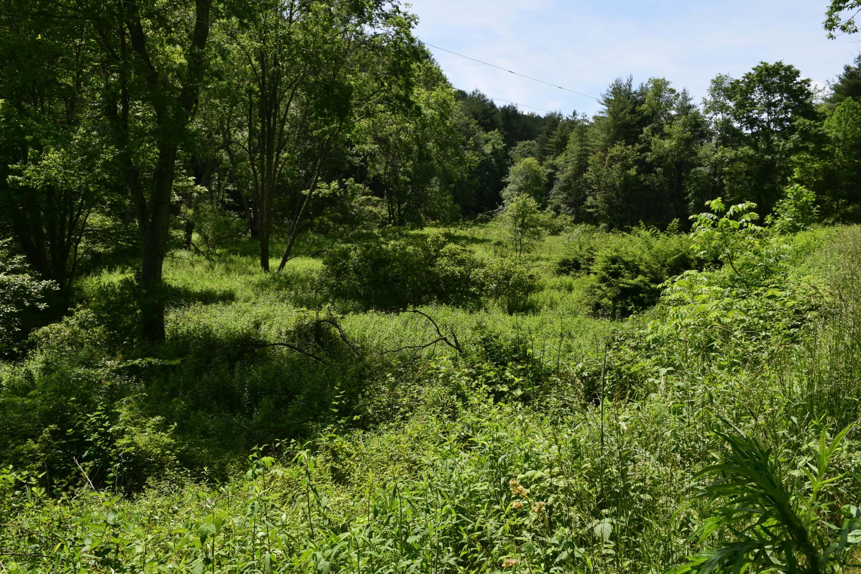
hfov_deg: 67.4
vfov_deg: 47.9
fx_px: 646
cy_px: 287
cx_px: 430
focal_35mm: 27
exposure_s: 1/400
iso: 400
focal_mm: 18
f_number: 11
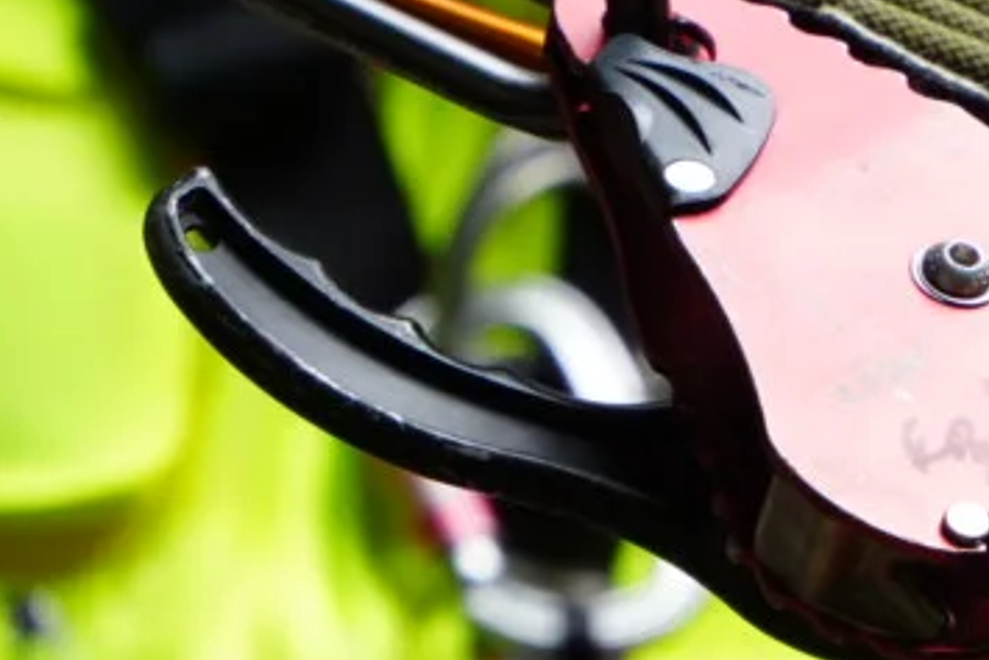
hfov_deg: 2.5
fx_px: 22288
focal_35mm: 811
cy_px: 379
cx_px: 1755
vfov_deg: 1.7
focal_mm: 178
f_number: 5.6
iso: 1000
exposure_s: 1/400
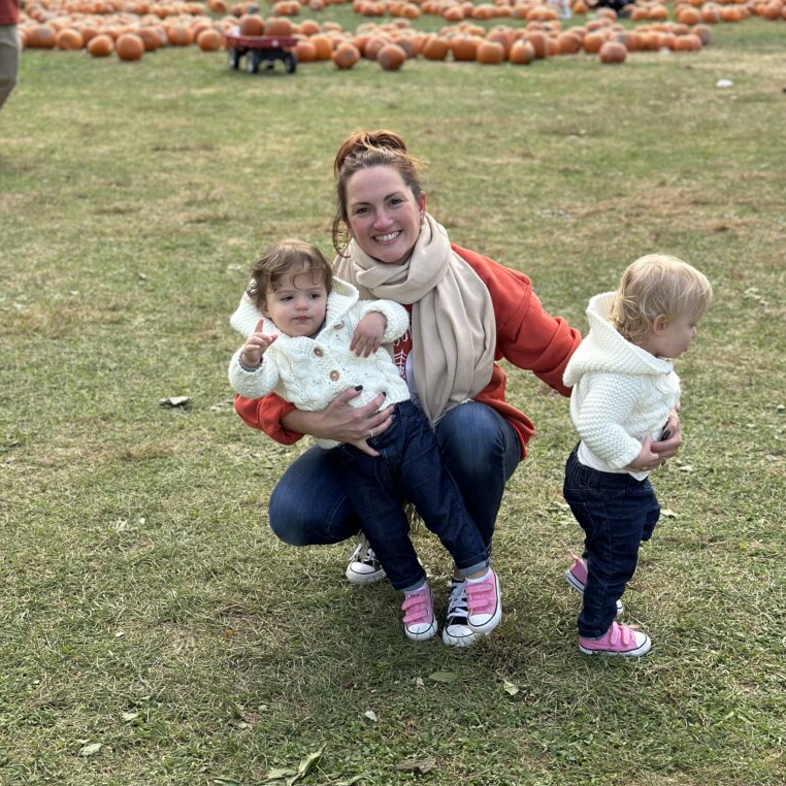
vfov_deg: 30.0
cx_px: 393
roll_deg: -1.4
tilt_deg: -14.2
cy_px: 346
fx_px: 1464
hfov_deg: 30.0
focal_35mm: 57
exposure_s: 1/659
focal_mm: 6.86
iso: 80
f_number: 1.78
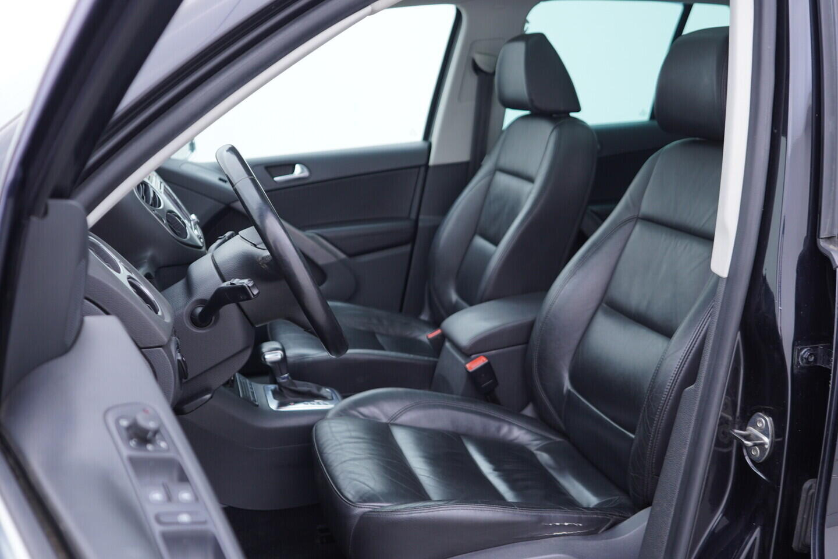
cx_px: 419
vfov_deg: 36.9
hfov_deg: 53.1
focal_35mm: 36
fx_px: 838
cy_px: 280
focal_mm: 24
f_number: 2.8
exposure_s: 1/40
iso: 125
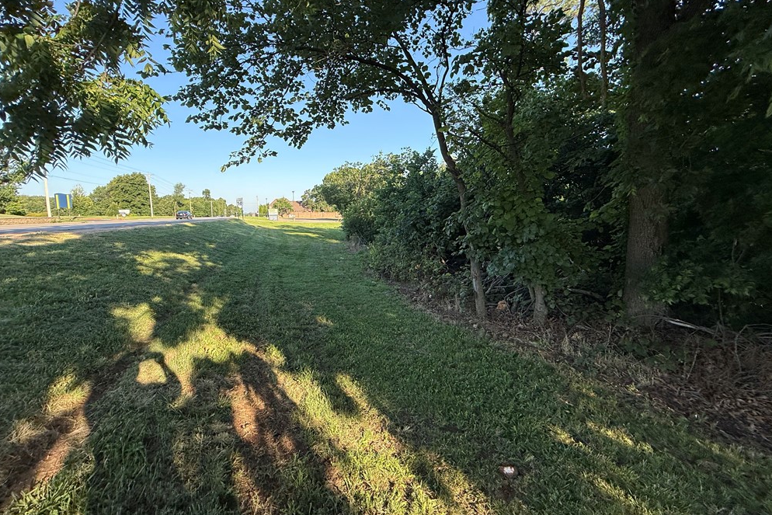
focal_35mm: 15
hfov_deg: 100.4
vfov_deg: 77.2
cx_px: 395
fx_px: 322
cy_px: 238
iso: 64
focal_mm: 2.22
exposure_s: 1/522
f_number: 2.2
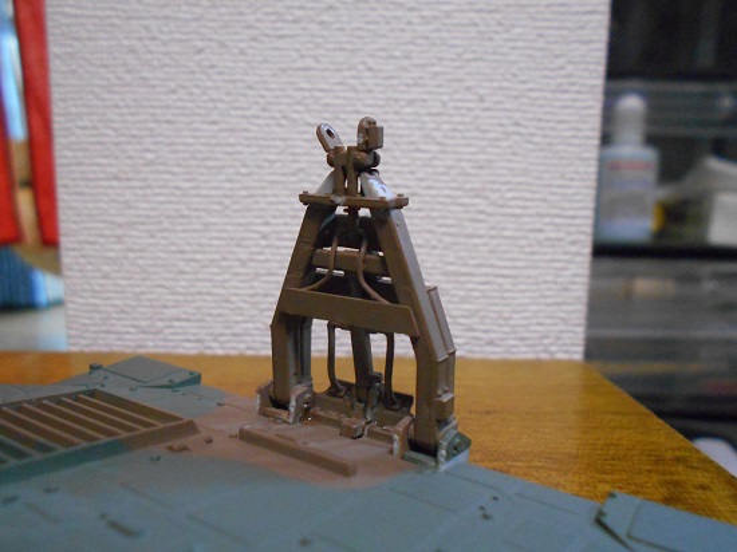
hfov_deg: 60.0
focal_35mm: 30
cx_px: 368
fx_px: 638
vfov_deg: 46.8
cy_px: 276
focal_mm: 5.1
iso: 800
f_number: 3.4
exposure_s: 1/60
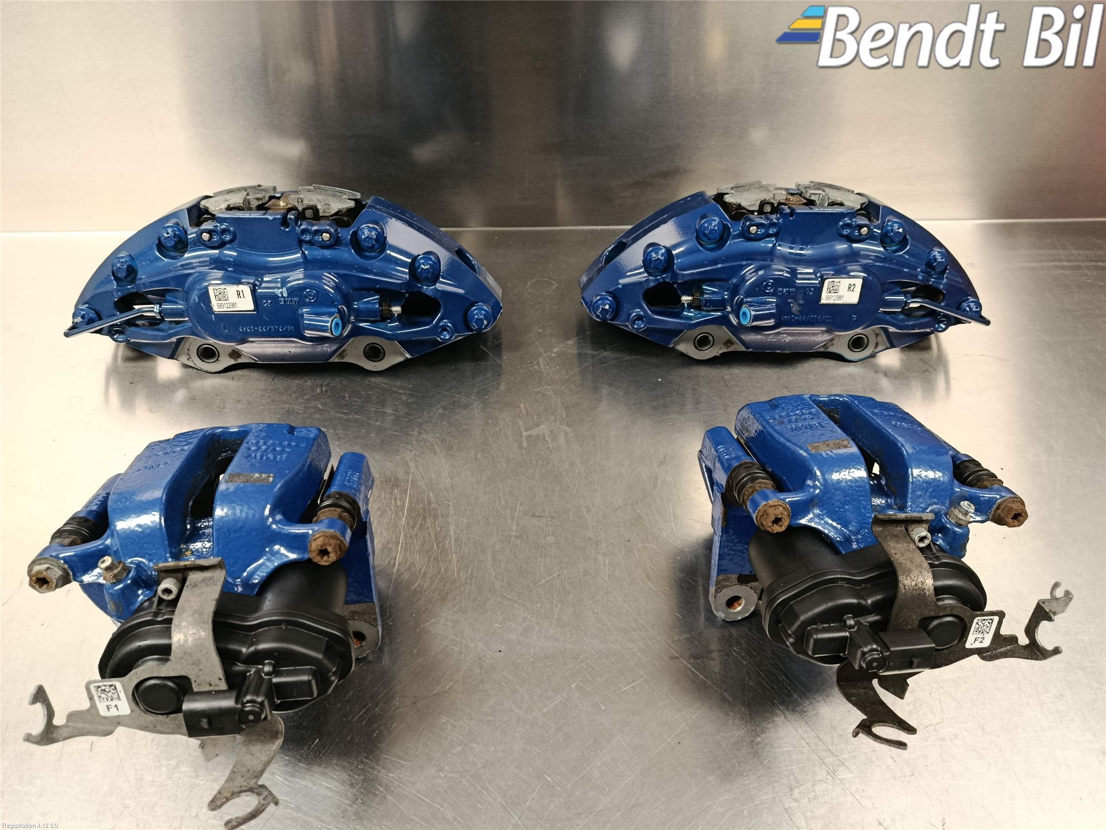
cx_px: 553
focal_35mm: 24
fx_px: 767
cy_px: 415
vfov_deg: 56.8
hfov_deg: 71.6
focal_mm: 5.24
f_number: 1.7
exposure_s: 1/33.3
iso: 1231
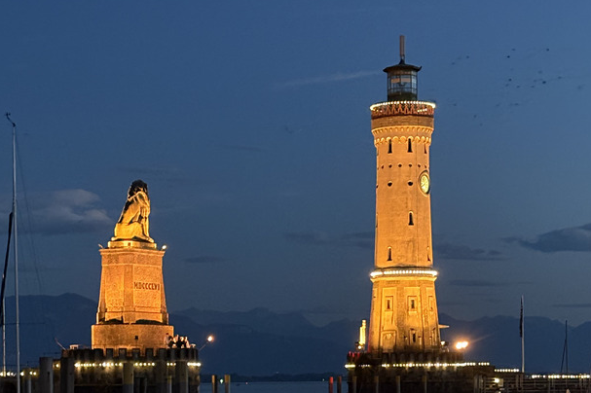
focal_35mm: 107
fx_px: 1756
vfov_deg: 12.7
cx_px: 271
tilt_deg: +0.8
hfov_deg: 19.1
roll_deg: +0.4
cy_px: 363
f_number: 1.6
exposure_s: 1/20
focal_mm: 5.96
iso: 500
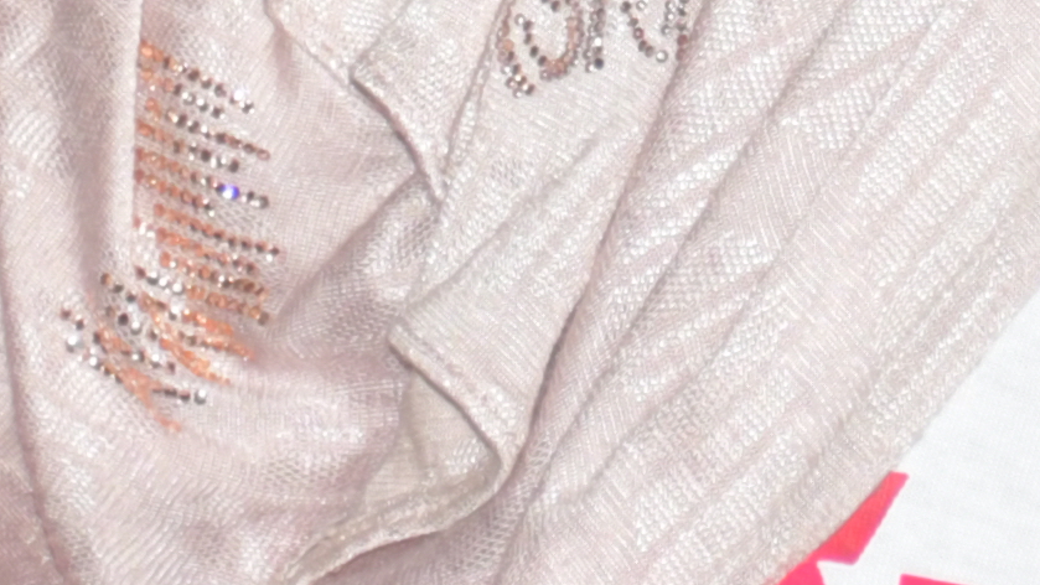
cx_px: 914
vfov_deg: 2.2
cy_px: -1472
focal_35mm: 542
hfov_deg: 4.0
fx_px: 14947
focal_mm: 52
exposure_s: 1/125
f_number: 4.8
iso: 400
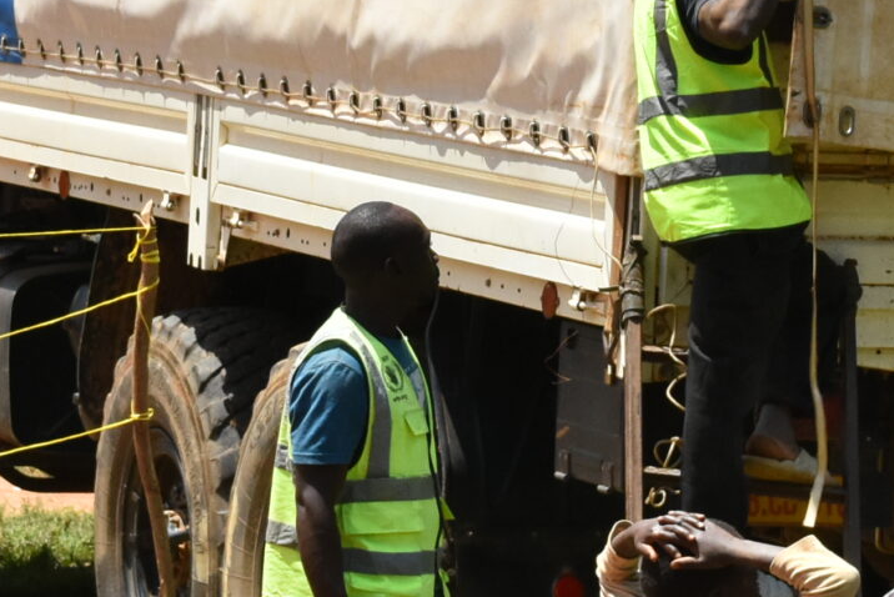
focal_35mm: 536
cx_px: 350
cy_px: 175
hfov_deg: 3.8
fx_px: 13315
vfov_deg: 2.6
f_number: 11
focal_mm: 100
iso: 1000
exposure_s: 1/2000
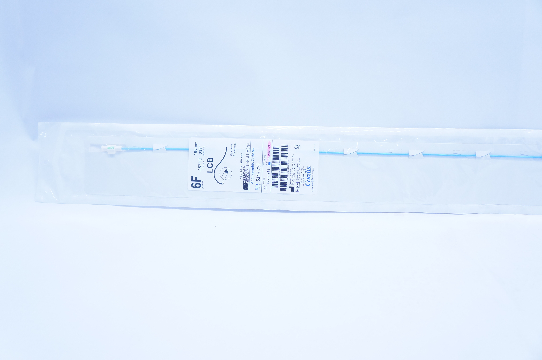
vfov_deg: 41.6
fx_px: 474
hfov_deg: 59.5
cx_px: 271
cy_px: 180
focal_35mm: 32
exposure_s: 1/160
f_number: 5
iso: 800
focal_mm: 21
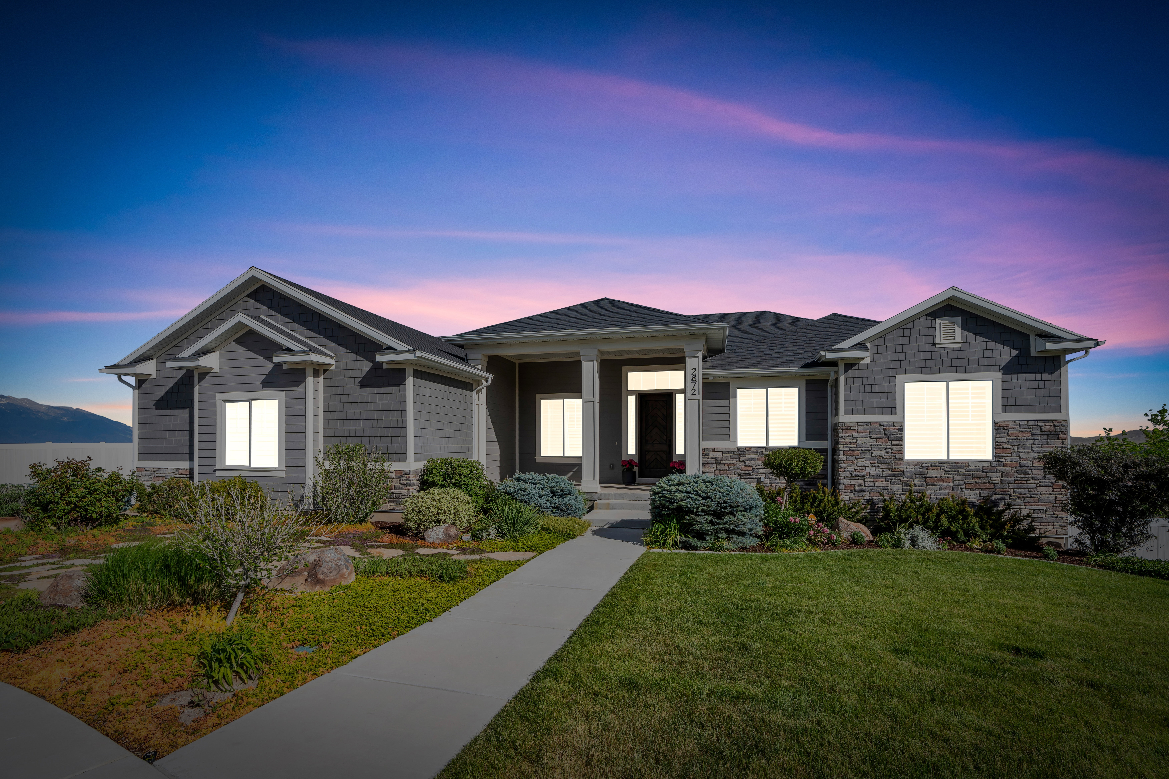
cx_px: 584
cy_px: 390
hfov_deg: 96.7
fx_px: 520
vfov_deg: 73.7
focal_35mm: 16
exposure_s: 1/400
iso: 320
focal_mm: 16
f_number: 9
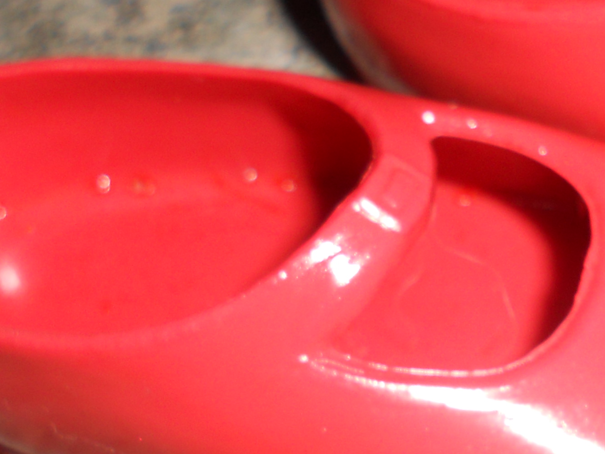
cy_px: 350
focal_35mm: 96
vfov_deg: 15.3
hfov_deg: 20.4
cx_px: 375
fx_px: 1678
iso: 80
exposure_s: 1/25
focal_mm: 5.8
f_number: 8.8
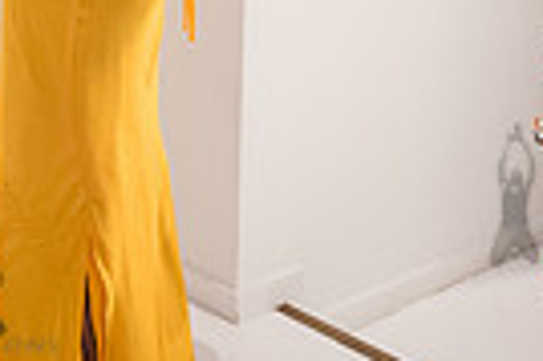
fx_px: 1717
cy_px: -395
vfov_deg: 10.8
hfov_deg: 16.4
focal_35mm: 114
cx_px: -272
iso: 1600
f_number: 4
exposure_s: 1/200
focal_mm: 26
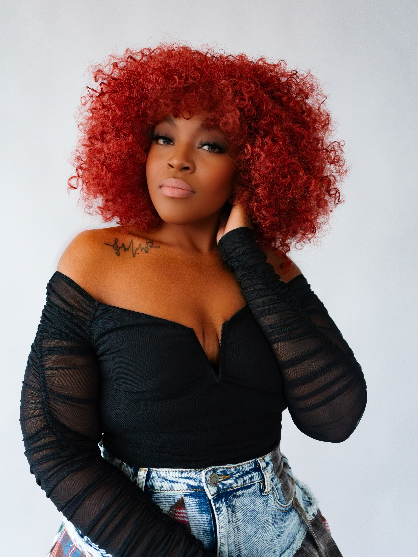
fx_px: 547
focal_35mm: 34
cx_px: 211
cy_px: 247
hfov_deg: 41.8
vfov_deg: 53.8
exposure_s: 1/160
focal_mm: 31
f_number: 3.5
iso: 4000
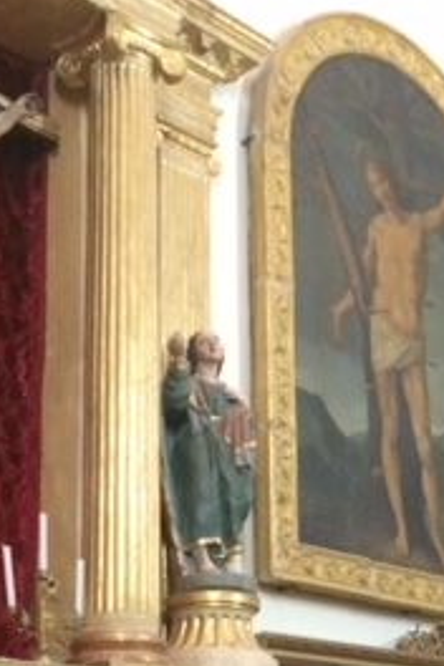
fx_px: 1350
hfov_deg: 18.3
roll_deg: +2.5
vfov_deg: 27.0
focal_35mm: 73
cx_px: 429
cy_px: 558
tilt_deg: +13.5
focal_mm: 4.15
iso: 400
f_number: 2.2
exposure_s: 1/15
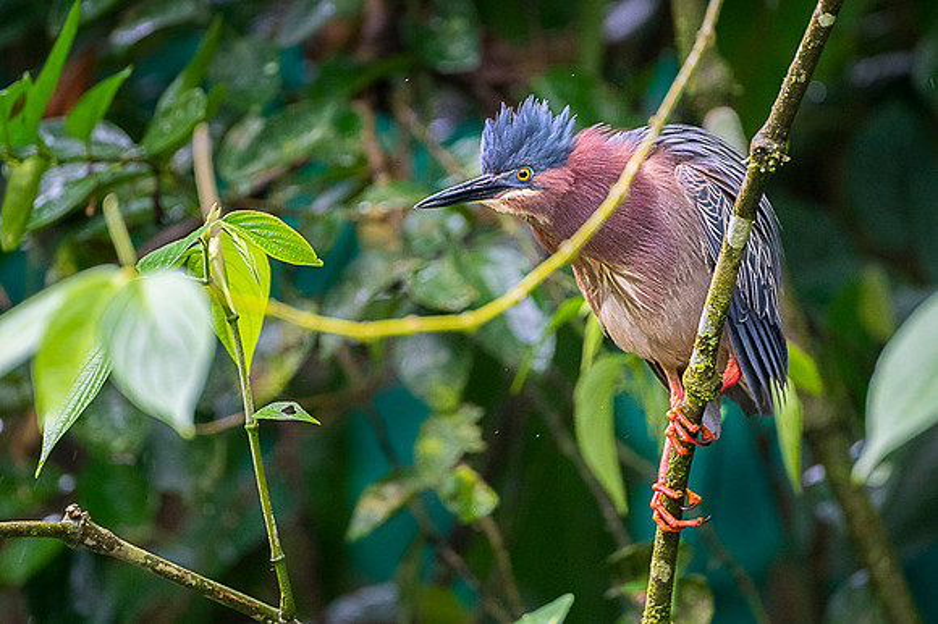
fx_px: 17742
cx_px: 454
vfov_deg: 2.0
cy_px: 238
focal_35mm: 681
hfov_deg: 3.0
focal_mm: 400
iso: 1600
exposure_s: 1/250
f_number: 4
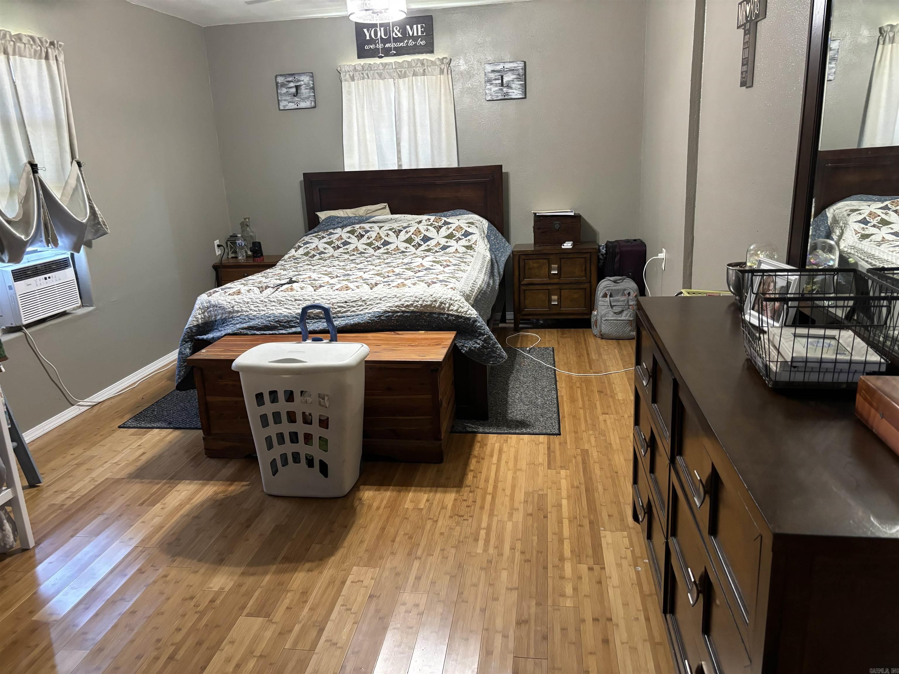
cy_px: 337
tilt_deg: -15.2
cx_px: 450
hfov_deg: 67.3
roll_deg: +3.1
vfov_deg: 53.1
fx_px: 675
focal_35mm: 26
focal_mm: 5.96
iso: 400
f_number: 1.6
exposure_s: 1/40
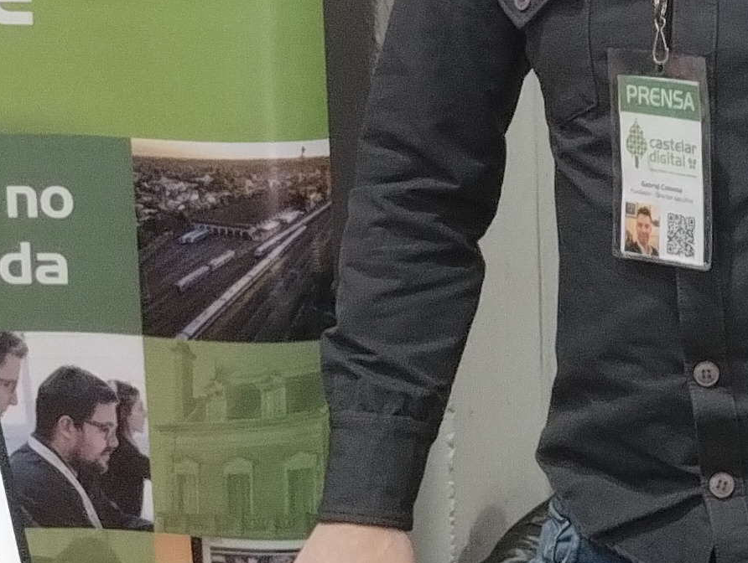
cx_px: 860
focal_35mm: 128
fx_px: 2770
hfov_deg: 14.9
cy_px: 132
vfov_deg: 11.6
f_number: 1.8
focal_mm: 4.27
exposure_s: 1/25
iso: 719
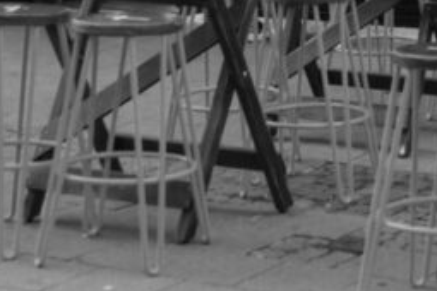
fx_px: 7683
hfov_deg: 3.3
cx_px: 418
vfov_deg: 2.2
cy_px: -73
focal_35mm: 633
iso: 800
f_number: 6.3
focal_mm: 140
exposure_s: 1/250
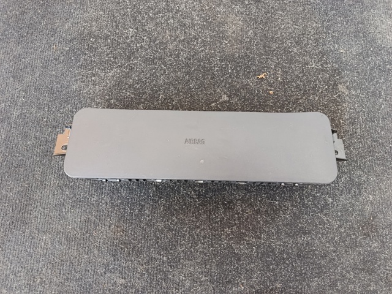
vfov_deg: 56.8
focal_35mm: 24
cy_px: 147
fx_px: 272
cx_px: 196
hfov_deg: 71.6
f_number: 1.7
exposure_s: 1/100
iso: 330
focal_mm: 5.24
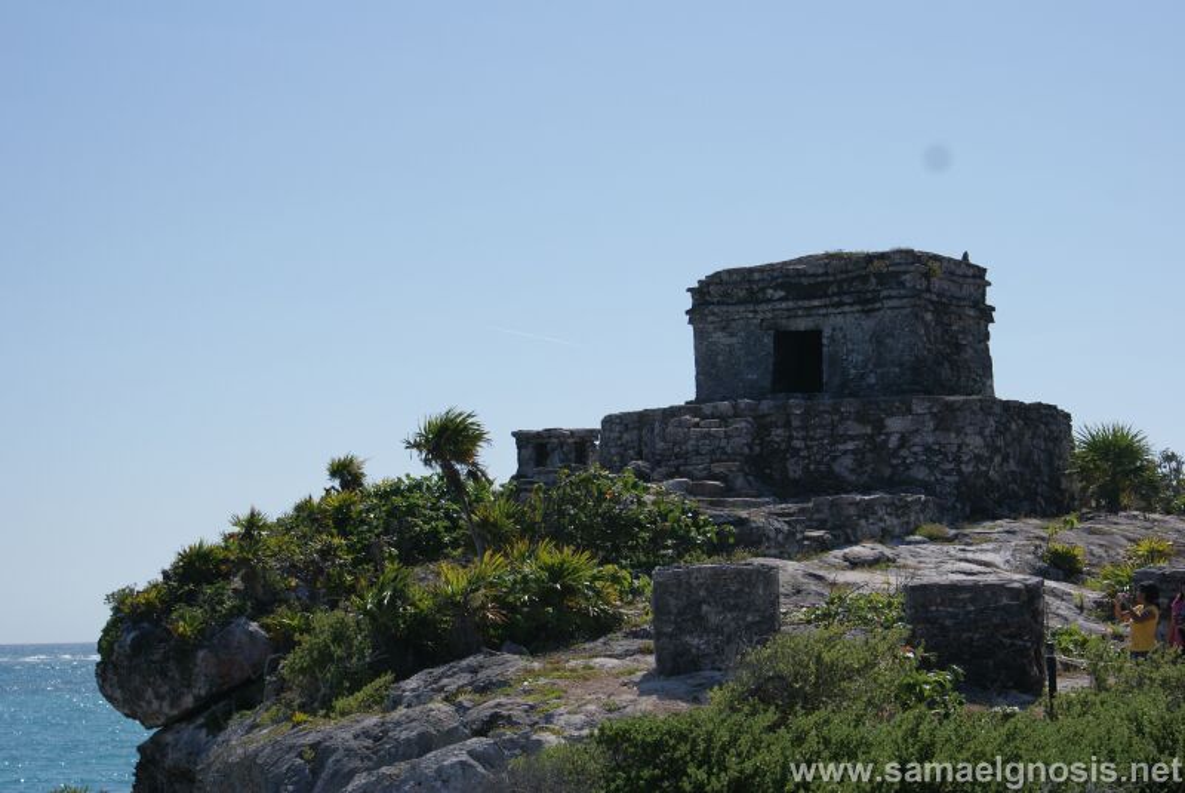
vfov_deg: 16.6
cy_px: 396
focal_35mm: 82
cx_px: 592
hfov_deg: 24.6
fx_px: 2718
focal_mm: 55
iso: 100
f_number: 5.6
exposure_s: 1/800
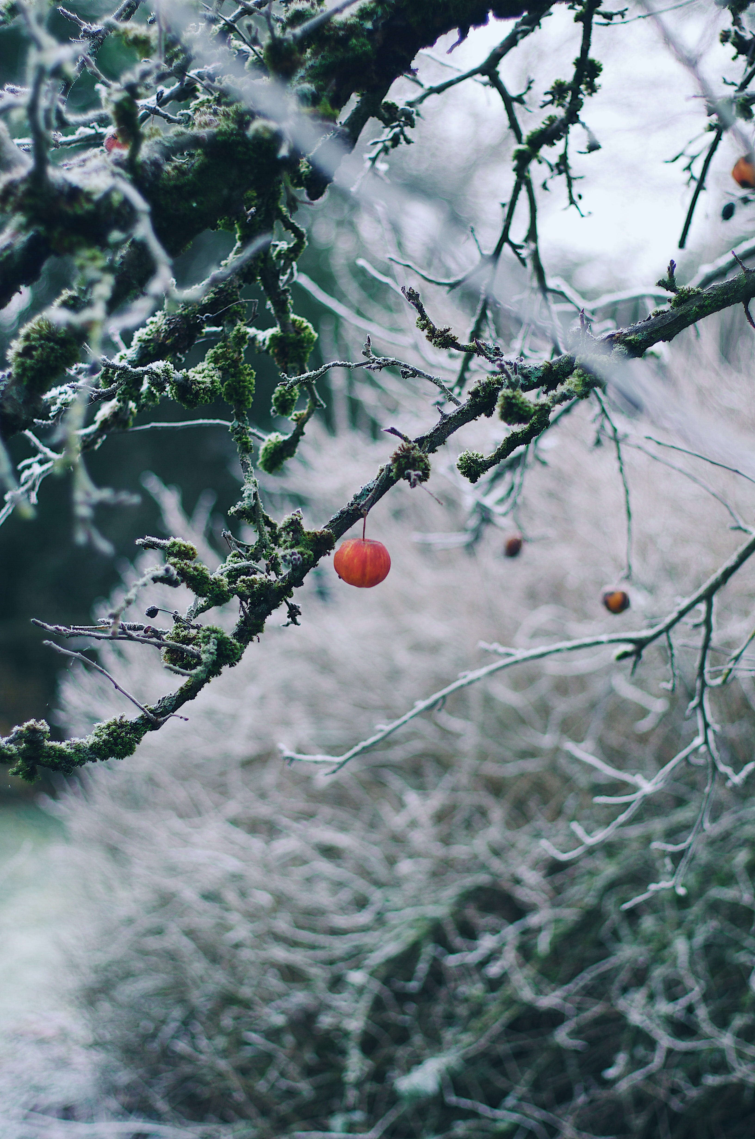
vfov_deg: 27.0
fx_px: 2370
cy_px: 570
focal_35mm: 75
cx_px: 378
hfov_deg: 18.1
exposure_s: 1/500
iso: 100
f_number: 2
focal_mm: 50
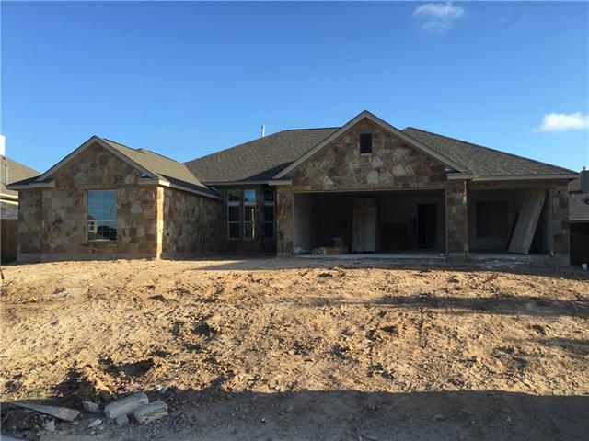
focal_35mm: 29
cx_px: 294
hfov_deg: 61.7
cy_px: 220
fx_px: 493
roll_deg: -0.1
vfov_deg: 48.2
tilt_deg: +4.1
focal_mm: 4.15
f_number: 2.2
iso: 25
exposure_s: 1/680
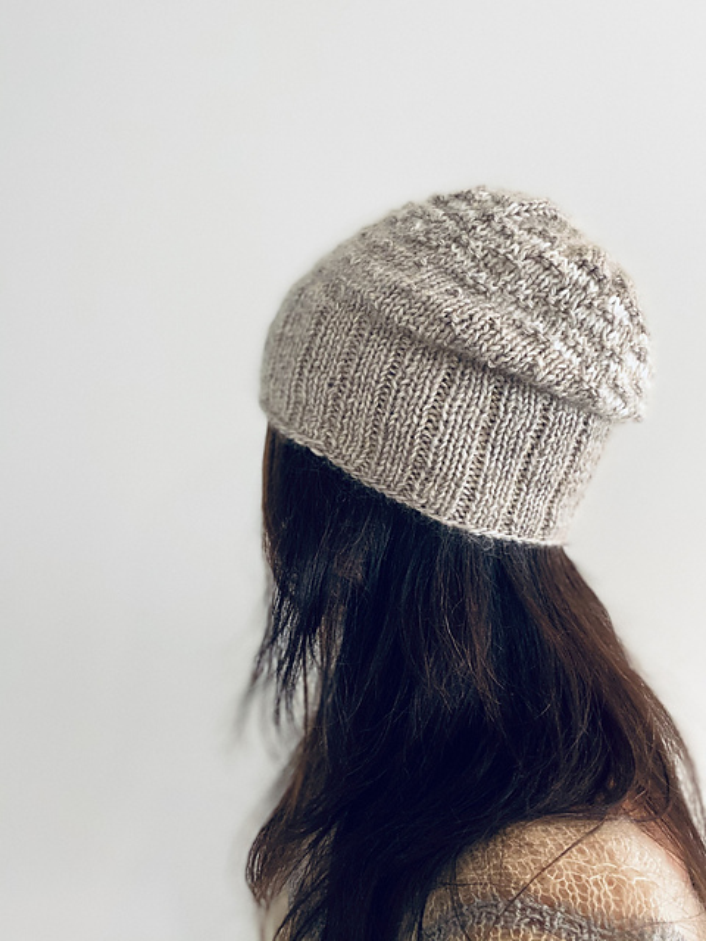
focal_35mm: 30
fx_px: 816
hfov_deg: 46.8
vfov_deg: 60.0
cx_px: 353
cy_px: 470
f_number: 2.2
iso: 400
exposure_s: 1/40
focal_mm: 2.71
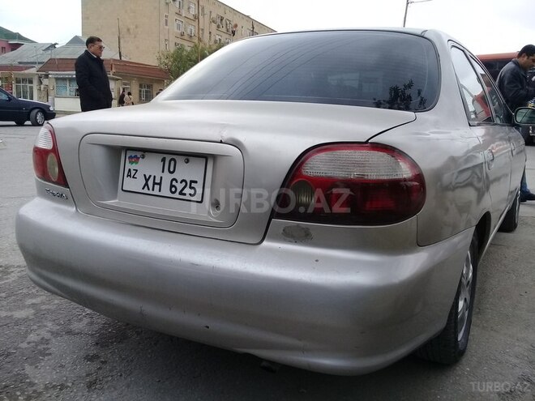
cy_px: 200
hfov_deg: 58.4
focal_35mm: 31
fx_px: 479
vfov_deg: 45.4
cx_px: 268
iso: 50
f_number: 2.2
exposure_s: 1/155
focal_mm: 3.3
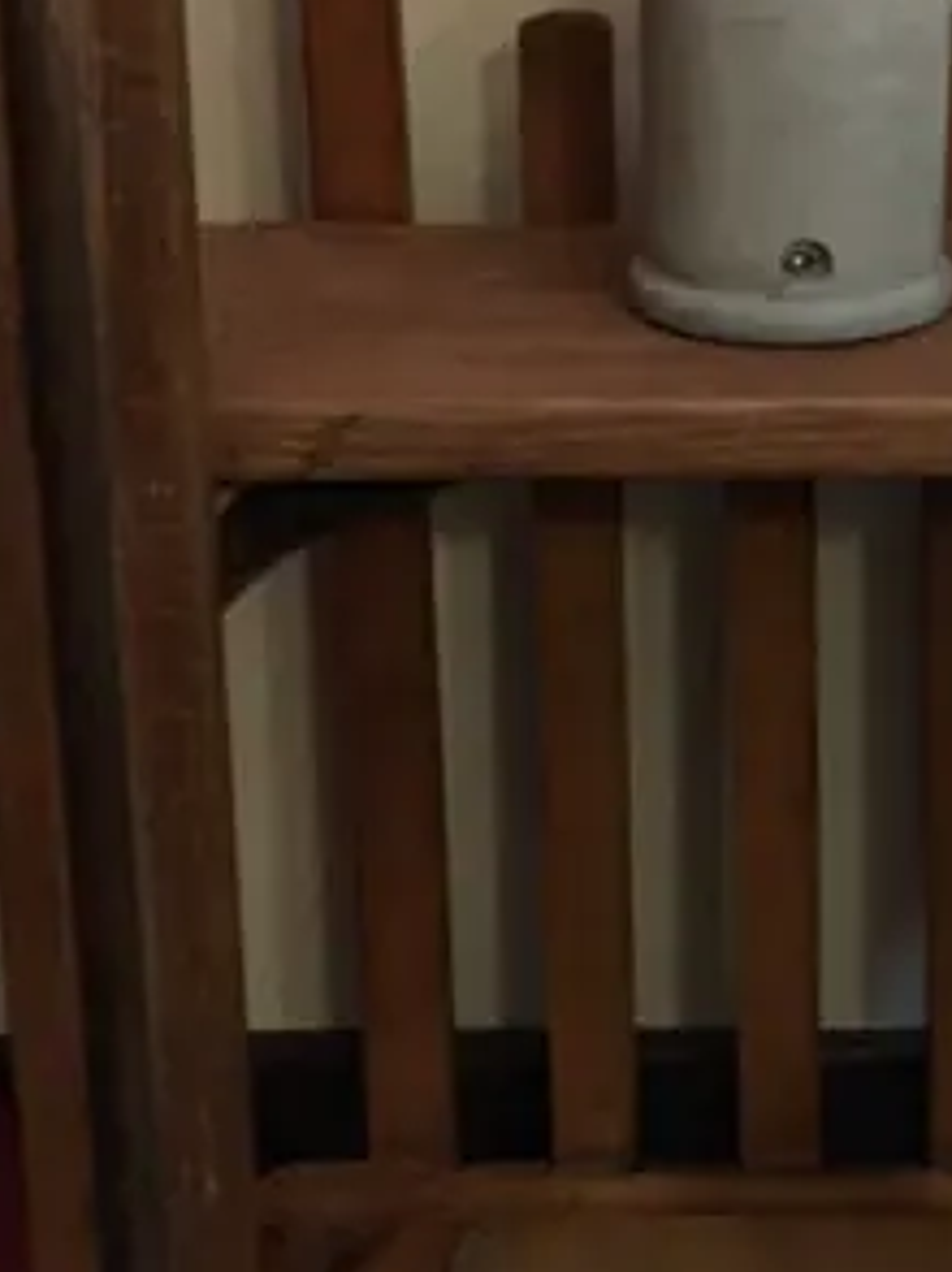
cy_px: 428
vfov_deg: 24.6
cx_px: 818
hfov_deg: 18.4
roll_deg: -0.2
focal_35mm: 79
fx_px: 2901
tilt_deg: -19.6
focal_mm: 4.15
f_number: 2.2
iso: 640
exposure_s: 1/17
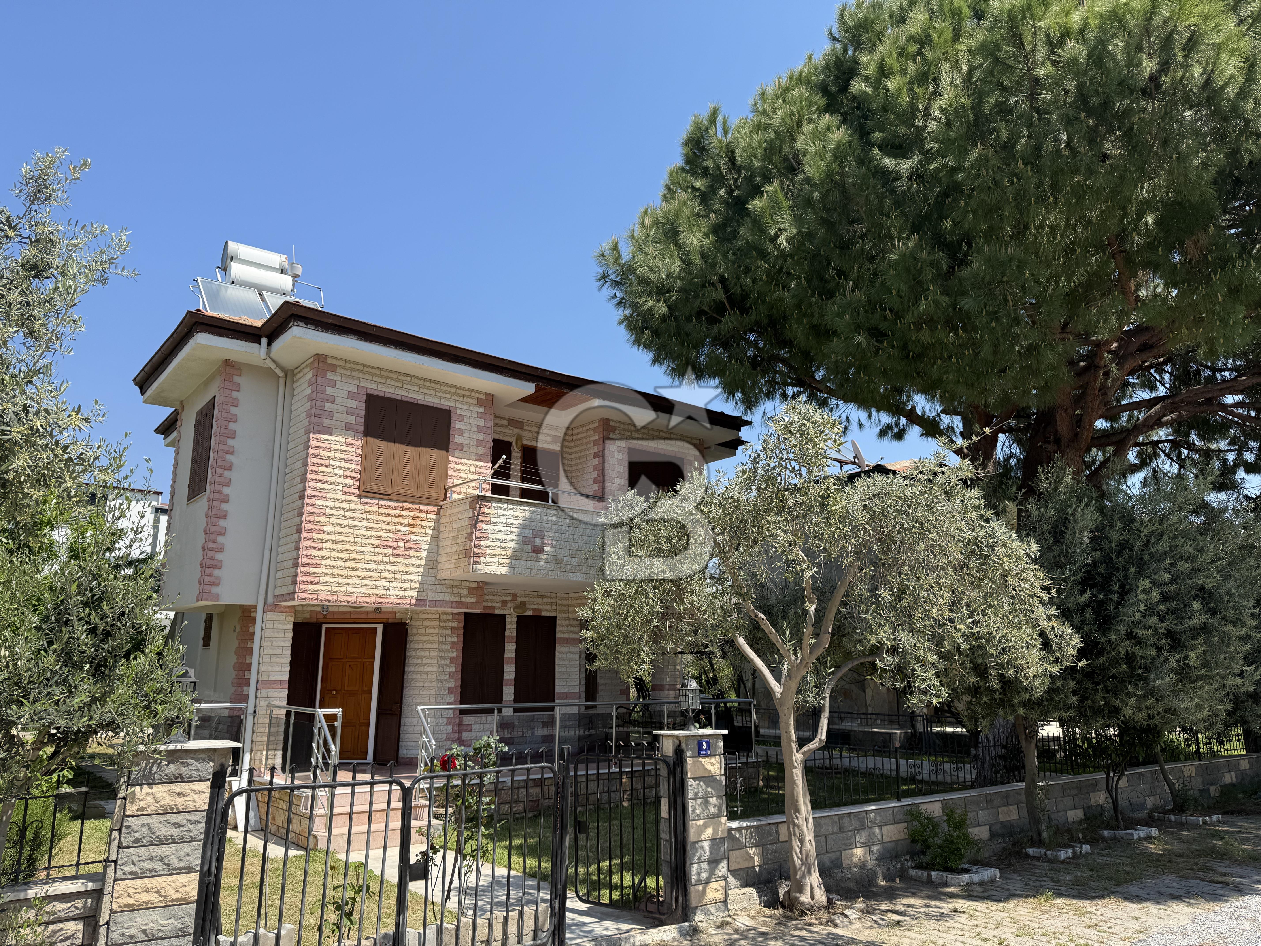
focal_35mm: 24
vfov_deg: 56.8
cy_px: 473
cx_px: 630
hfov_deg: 71.6
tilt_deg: +12.3
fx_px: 874
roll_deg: -1.6
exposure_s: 1/2703
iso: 80
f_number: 1.78
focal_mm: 6.76
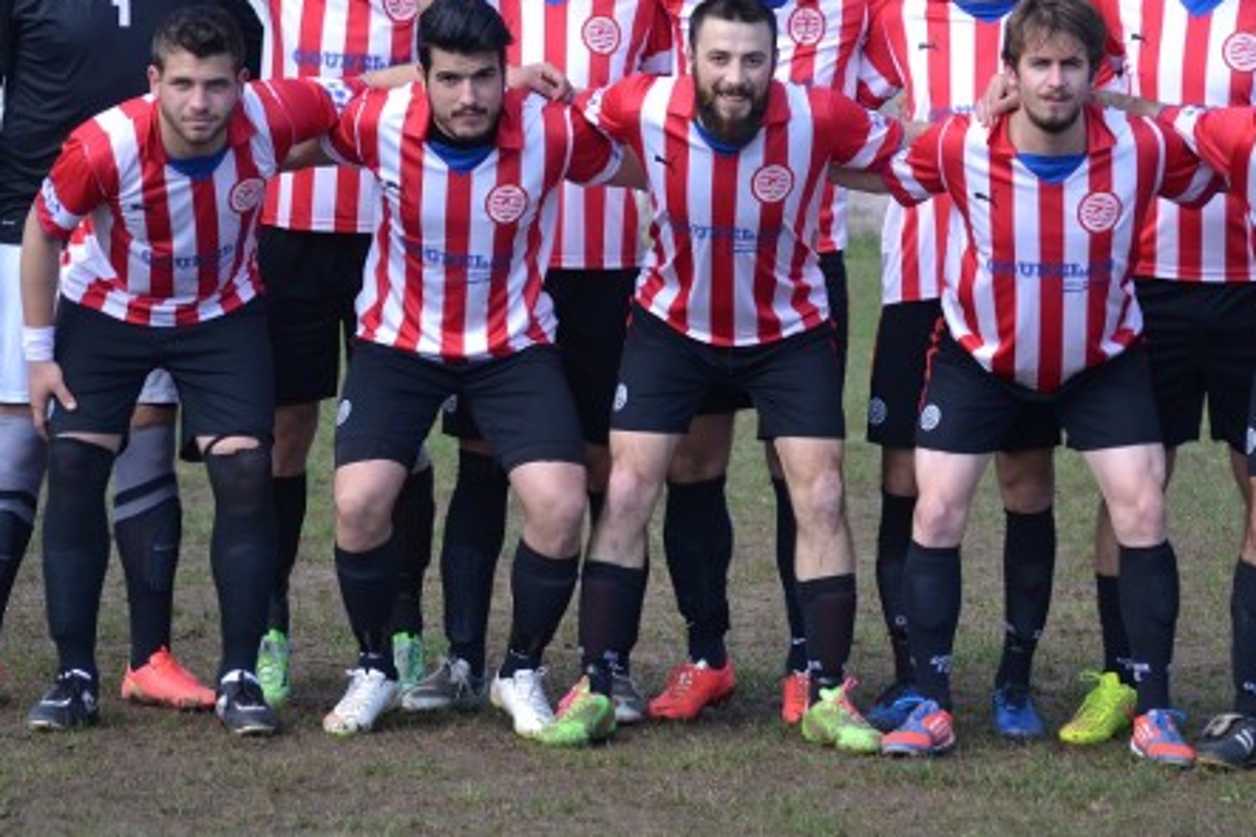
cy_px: 221
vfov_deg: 8.2
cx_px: 734
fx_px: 5850
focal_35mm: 168
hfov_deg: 12.3
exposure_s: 1/1000
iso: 400
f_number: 4.5
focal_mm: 75
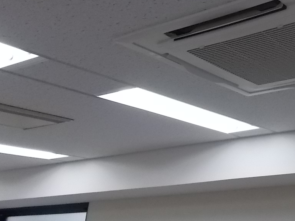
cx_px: 288
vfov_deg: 26.1
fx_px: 460
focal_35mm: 54
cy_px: 16
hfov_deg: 32.9
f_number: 3.2
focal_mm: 4.6
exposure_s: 1/200
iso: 400
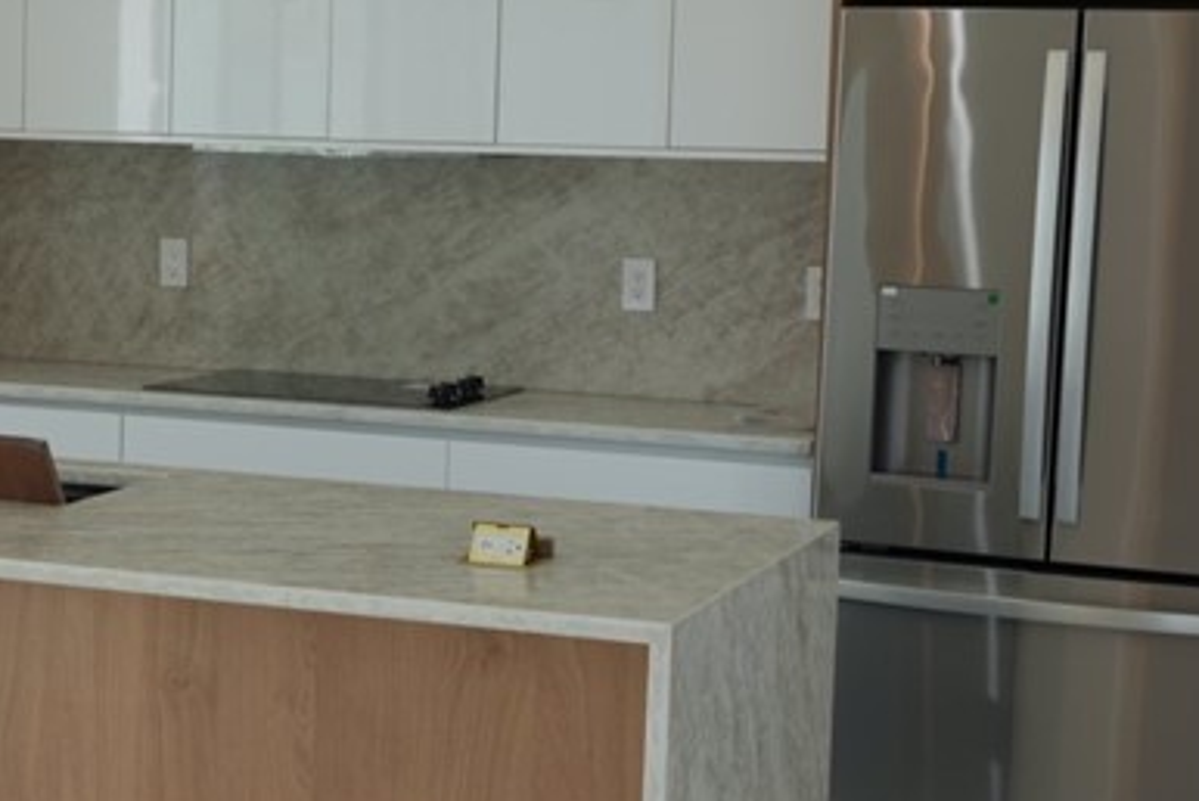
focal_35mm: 87
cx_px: 37
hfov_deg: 22.6
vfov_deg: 15.7
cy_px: 373
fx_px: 2900
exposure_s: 1/60
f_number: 3.5
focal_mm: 31
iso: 100
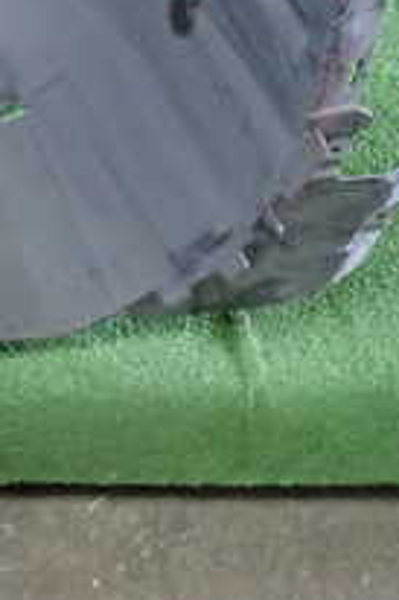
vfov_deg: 21.8
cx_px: -361
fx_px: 1515
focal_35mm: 91
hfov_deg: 13.2
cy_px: 38
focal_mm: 5.4
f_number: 2.3
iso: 500
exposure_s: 1/30
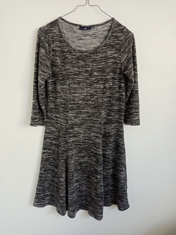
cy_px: 118
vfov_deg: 67.3
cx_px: 88
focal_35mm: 26
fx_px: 176
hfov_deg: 53.1
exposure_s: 1/33.3
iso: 253
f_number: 1.8
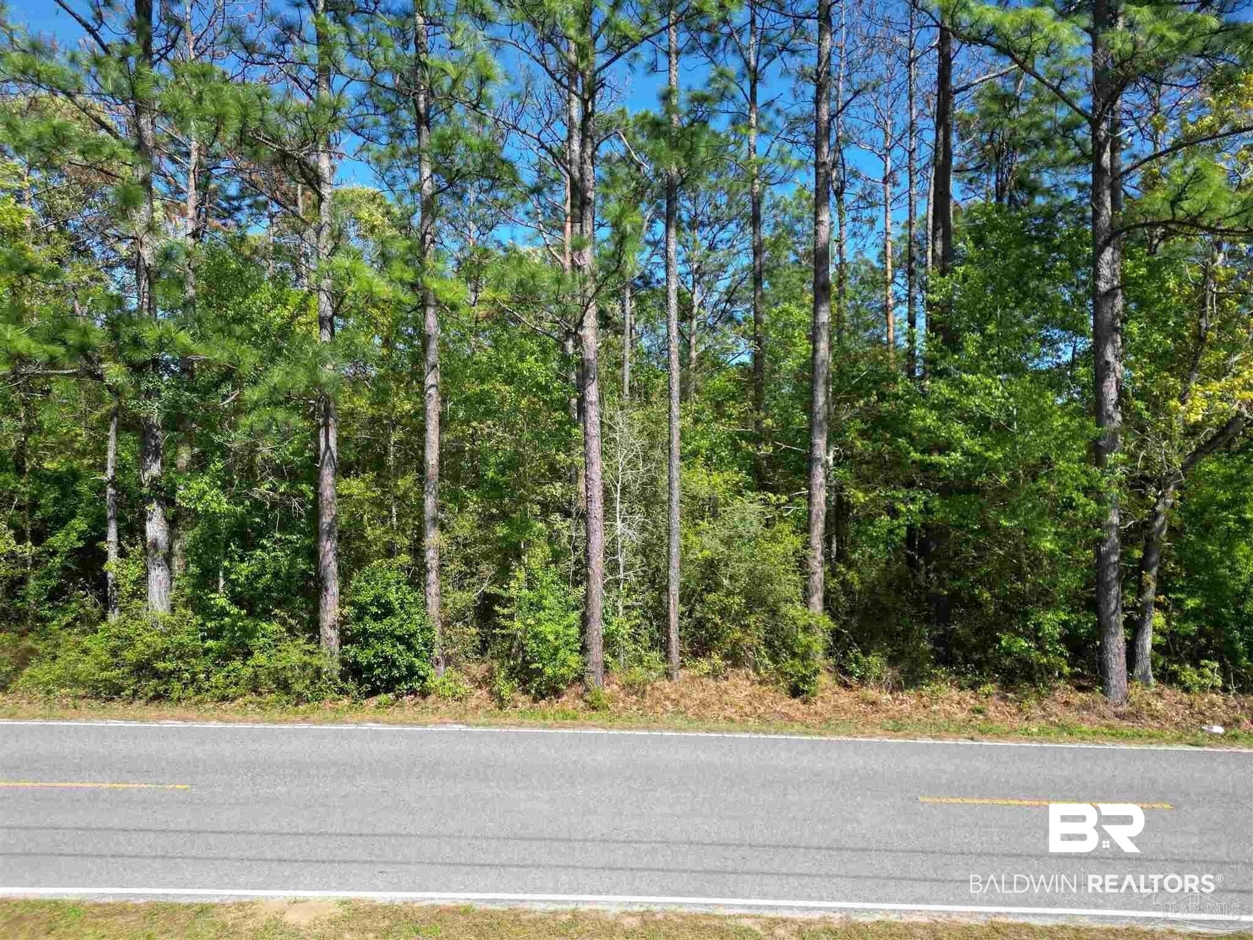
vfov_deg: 56.8
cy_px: 470
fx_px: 869
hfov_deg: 71.6
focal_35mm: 24
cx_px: 626
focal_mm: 6.72
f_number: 1.7
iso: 110
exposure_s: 1/1500
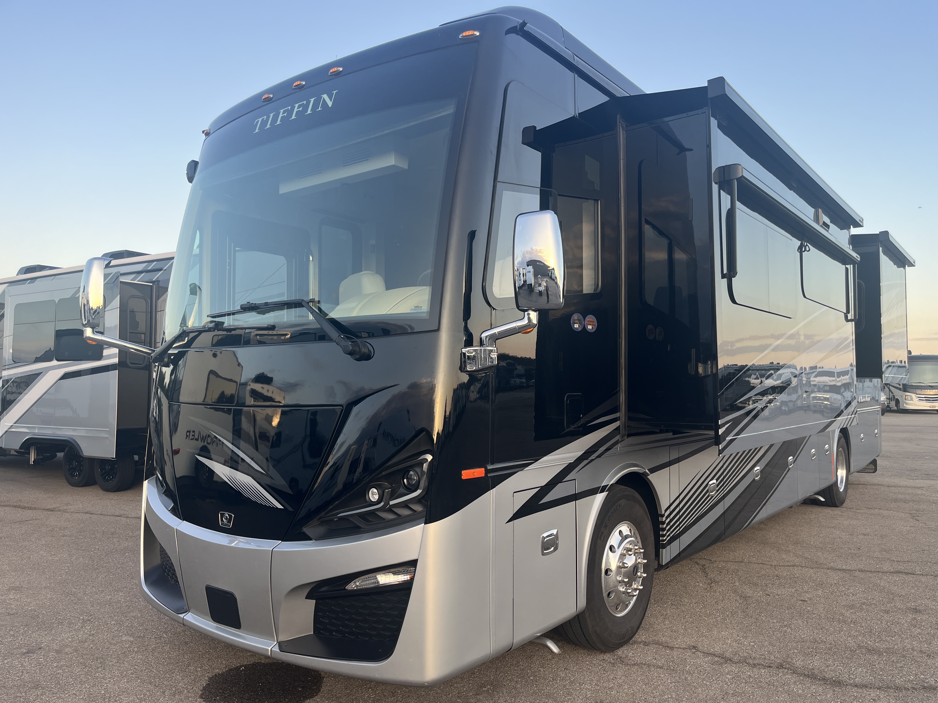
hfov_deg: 67.3
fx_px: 705
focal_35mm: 26
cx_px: 469
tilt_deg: +0.2
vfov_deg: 53.1
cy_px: 352
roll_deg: -0.6
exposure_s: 1/266
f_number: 1.6
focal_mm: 5.1
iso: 40
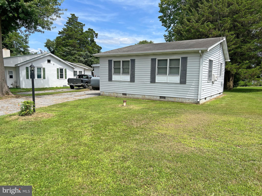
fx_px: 197
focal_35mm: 26
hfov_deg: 67.3
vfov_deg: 53.1
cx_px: 131
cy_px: 98
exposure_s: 1/3257
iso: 50
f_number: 1.5
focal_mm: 5.7
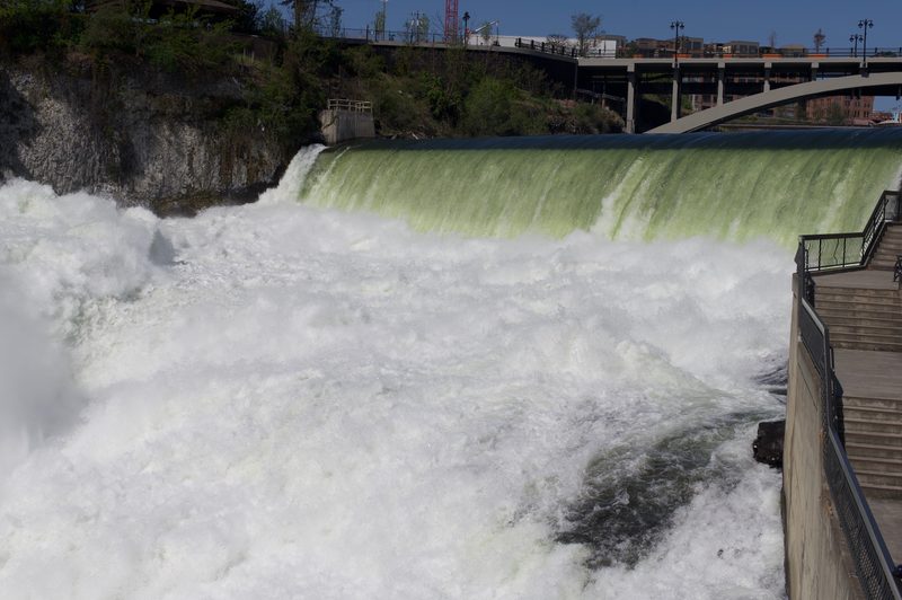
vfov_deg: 26.9
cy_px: 300
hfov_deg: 39.6
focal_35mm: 50
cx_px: 451
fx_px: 1252
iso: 100
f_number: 10
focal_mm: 50
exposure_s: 1/800
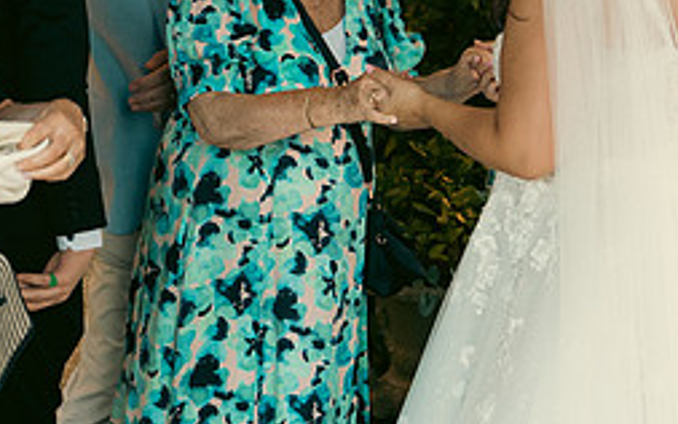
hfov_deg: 17.5
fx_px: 2198
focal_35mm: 119
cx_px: 244
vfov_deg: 11.0
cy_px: 63
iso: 640
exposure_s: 1/200
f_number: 3.5
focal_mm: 34
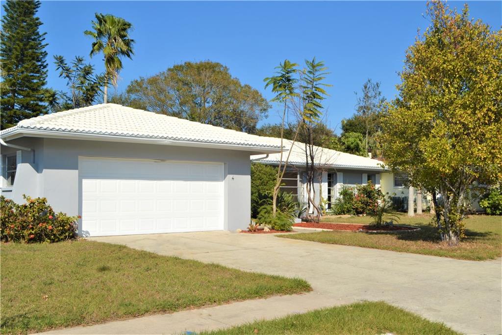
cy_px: 168
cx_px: 251
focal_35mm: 39
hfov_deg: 49.6
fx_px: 544
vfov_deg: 34.2
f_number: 13
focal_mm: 26
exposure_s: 1/200
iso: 100
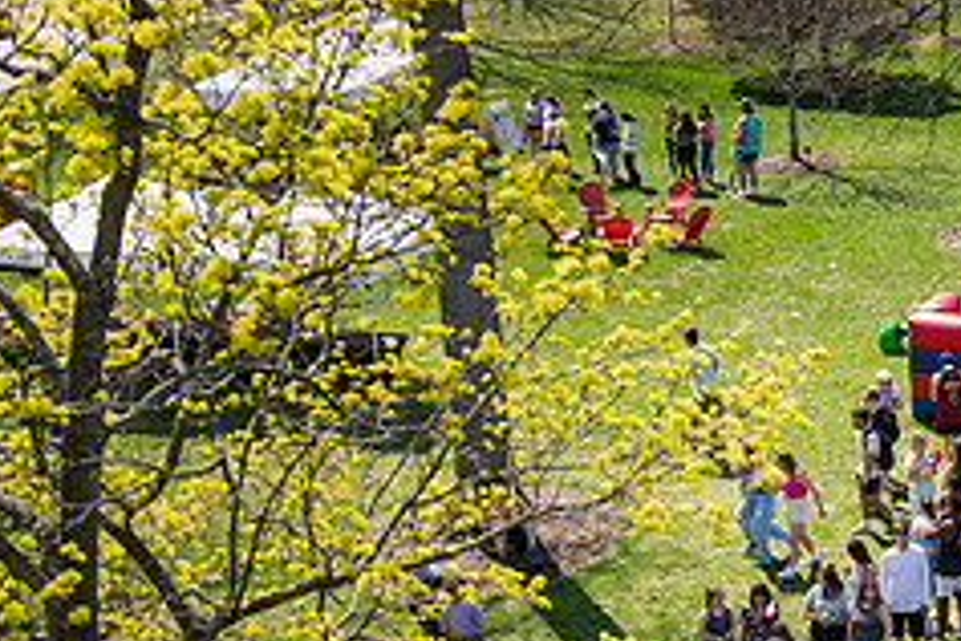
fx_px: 2482
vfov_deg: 14.7
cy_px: 432
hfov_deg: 20.7
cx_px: 1099
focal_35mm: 93
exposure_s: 1/400
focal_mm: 38
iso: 125
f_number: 5
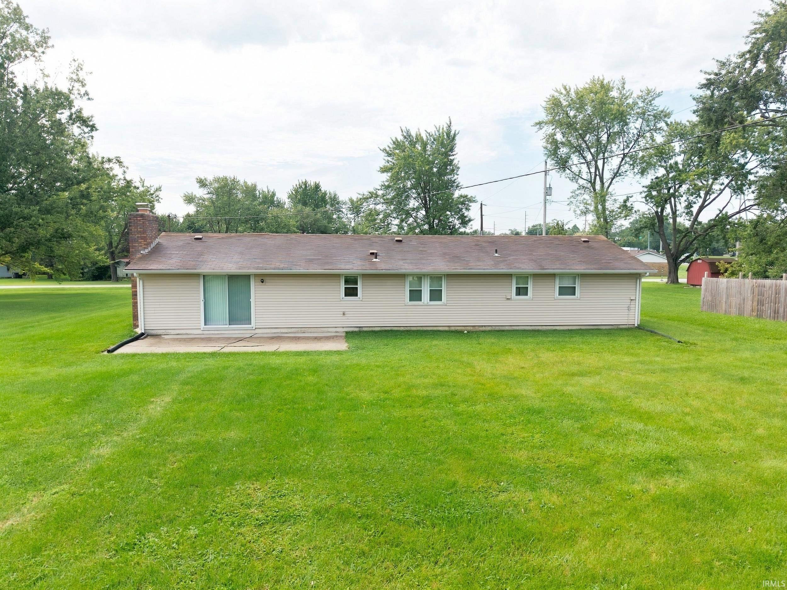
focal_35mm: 24
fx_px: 546
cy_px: 295
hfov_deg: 71.6
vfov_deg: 56.8
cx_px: 394
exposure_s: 1/5000
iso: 400
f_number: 1.8
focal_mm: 8.7
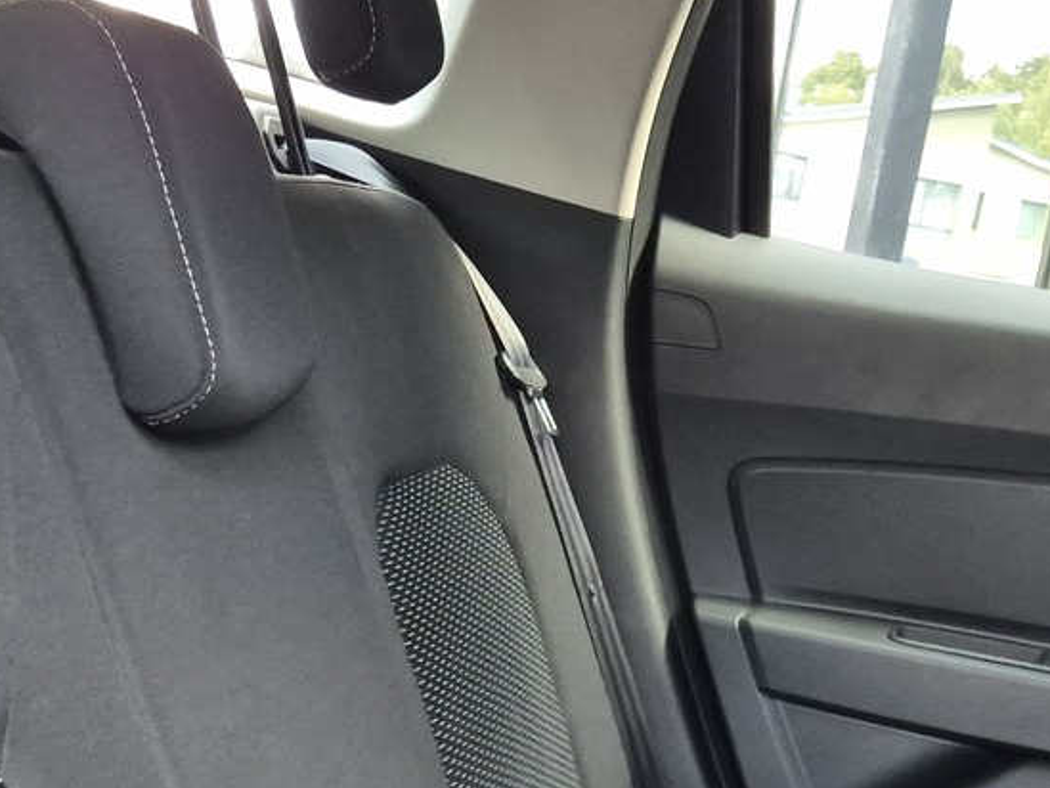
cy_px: 884
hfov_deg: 28.9
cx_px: 465
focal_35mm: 67
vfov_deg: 20.8
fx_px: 2033
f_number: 1.8
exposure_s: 1/180
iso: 200
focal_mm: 5.4
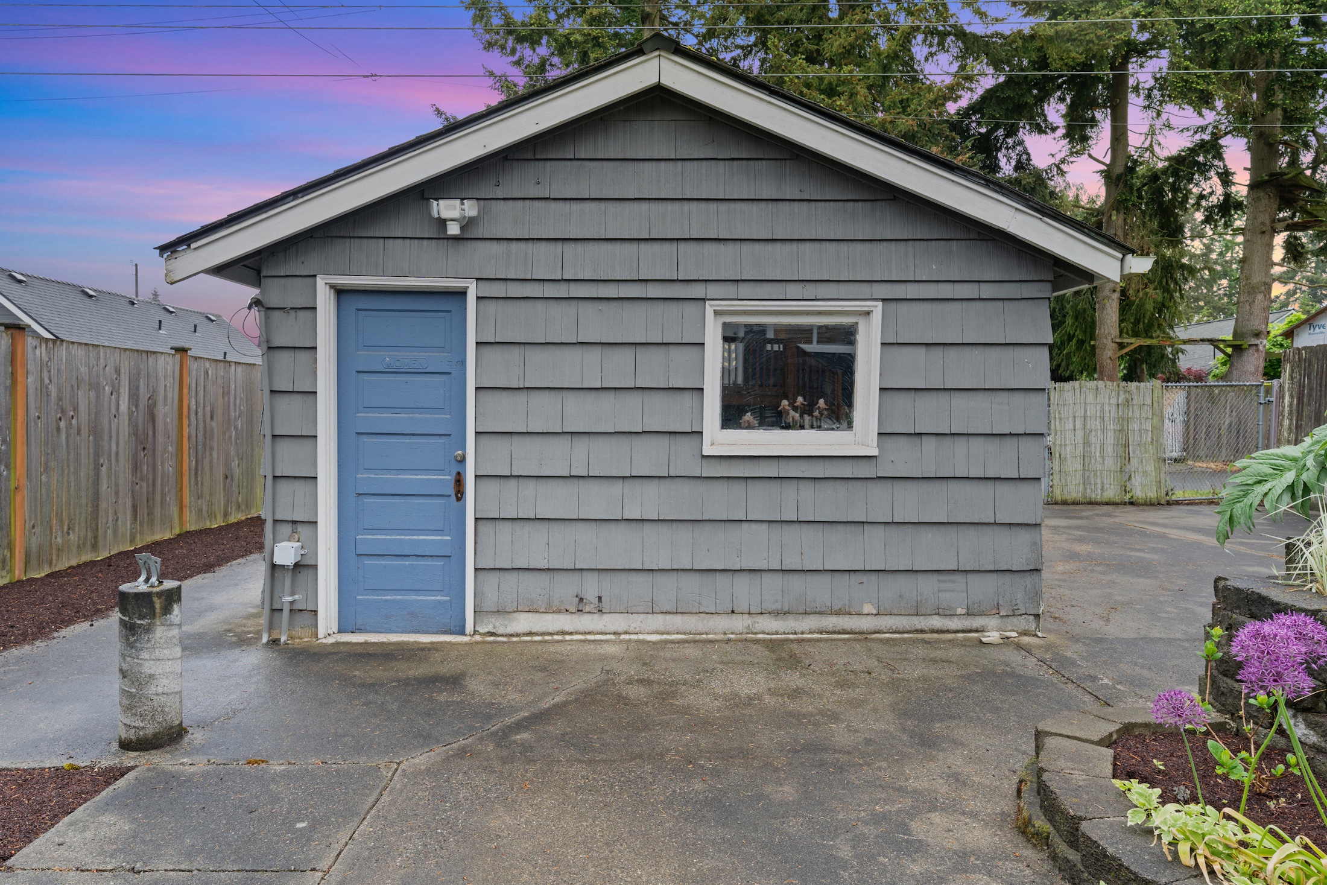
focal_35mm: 21
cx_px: 664
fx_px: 774
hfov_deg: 81.2
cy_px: 442
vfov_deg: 59.5
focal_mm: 21
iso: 250
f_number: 8
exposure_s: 1
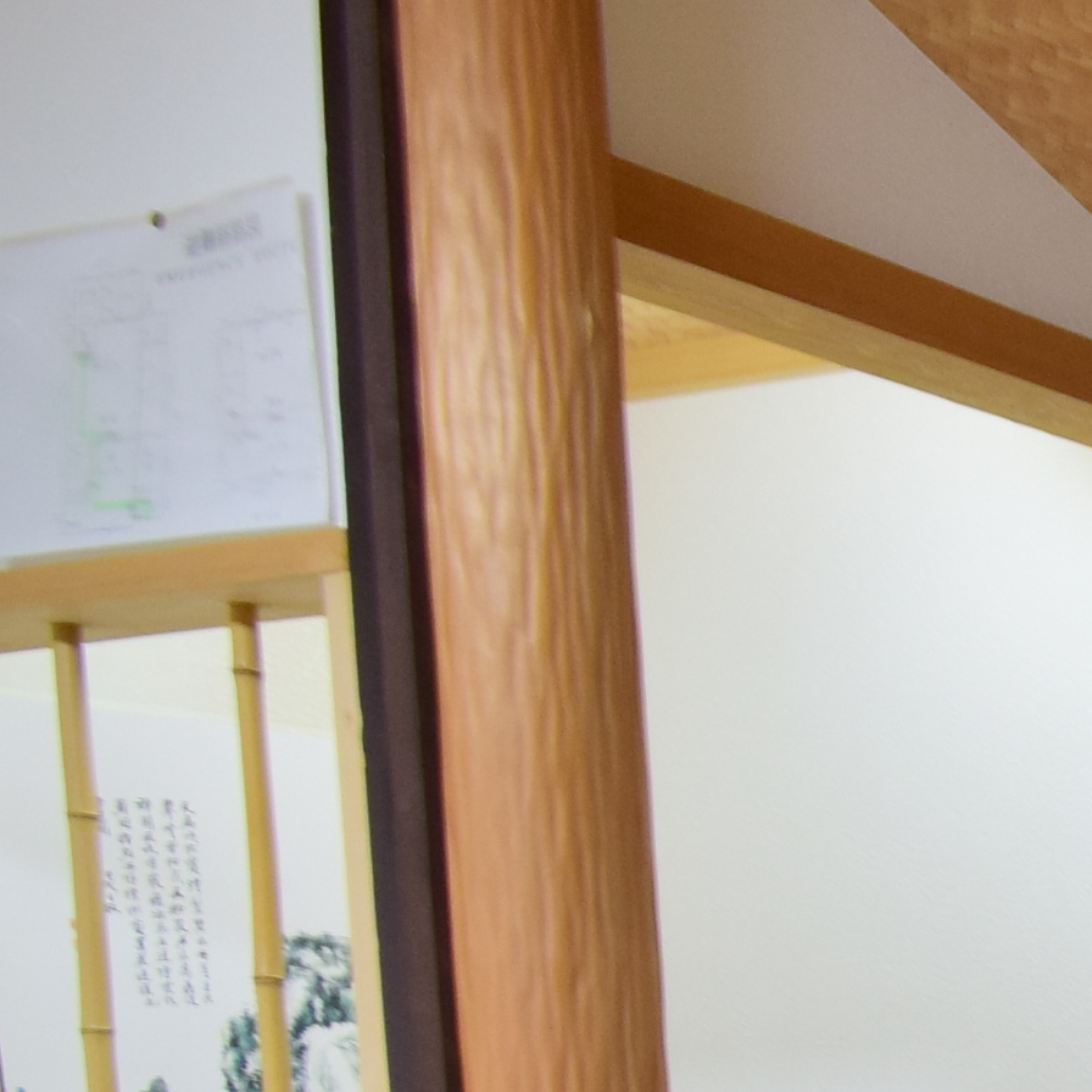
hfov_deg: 16.5
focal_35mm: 64
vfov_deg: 24.1
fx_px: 2284
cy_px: 1360
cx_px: 2418
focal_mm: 10
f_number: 5.6
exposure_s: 1/10
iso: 400
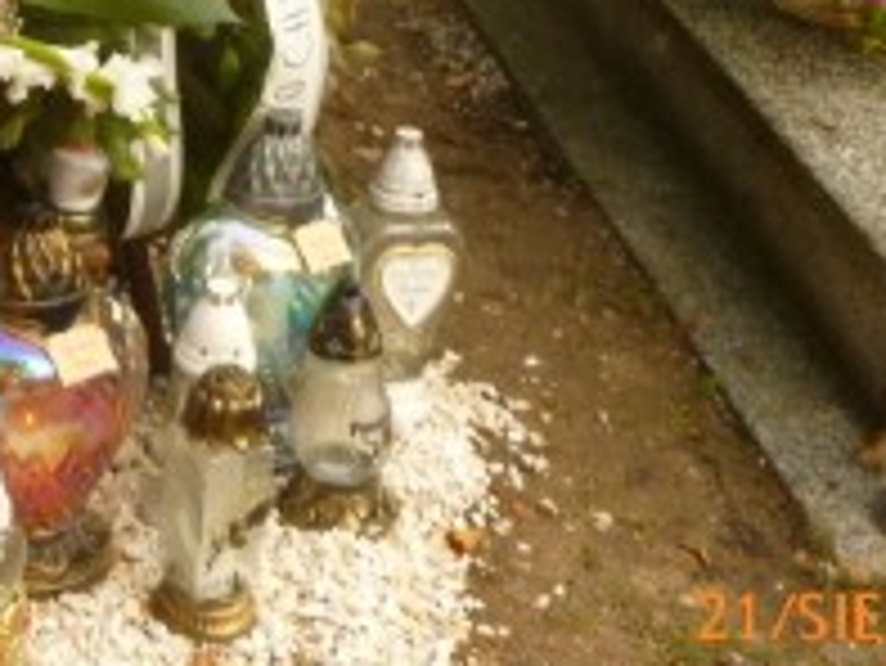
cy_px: -248
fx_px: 2331
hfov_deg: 20.1
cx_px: -193
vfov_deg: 15.3
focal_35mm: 91
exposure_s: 1/320
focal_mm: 5
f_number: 3.3
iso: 200
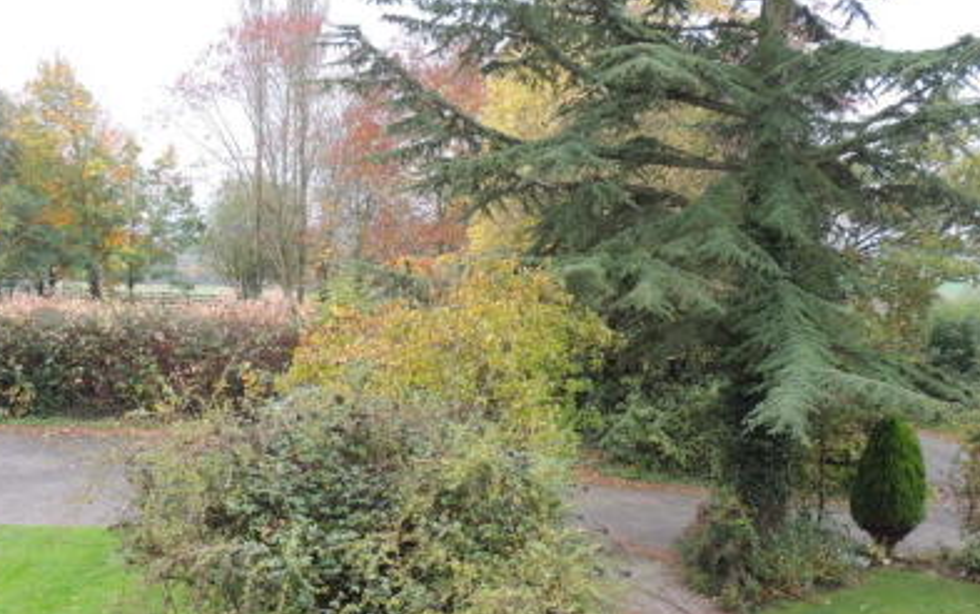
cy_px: 391
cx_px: 410
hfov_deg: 45.1
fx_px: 1176
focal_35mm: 44
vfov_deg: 29.1
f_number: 3.1
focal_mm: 4.9
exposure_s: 1/40
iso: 100
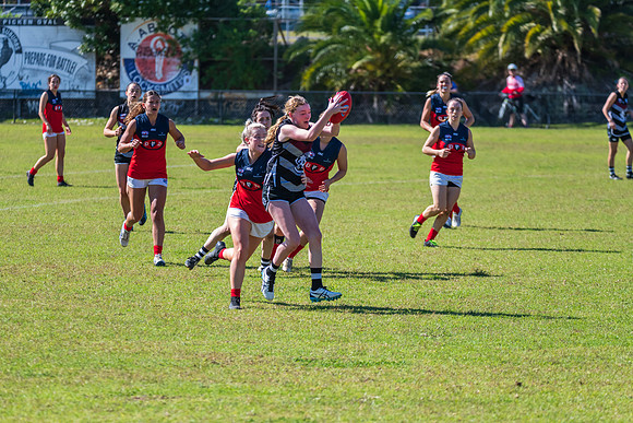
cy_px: 212
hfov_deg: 8.2
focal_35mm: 250
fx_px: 4397
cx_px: 316
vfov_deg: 5.5
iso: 800
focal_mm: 250
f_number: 6.3
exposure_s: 1/2000
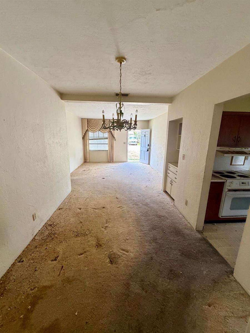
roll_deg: +0.5
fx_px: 135
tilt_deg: -12.2
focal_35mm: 14
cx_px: 125
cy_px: 166
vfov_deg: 102.1
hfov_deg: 85.7
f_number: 2.2
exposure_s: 1/67
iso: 320
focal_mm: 2.22
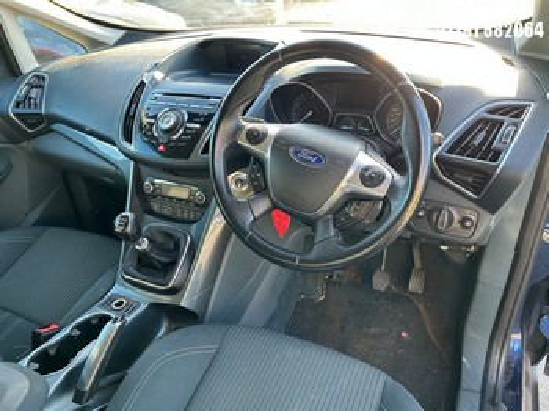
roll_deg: +6.4
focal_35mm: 26
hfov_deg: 67.3
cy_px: 206
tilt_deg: -29.1
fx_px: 412
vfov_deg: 53.0
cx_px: 274
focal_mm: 5.7
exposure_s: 1/121
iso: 100
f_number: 1.5
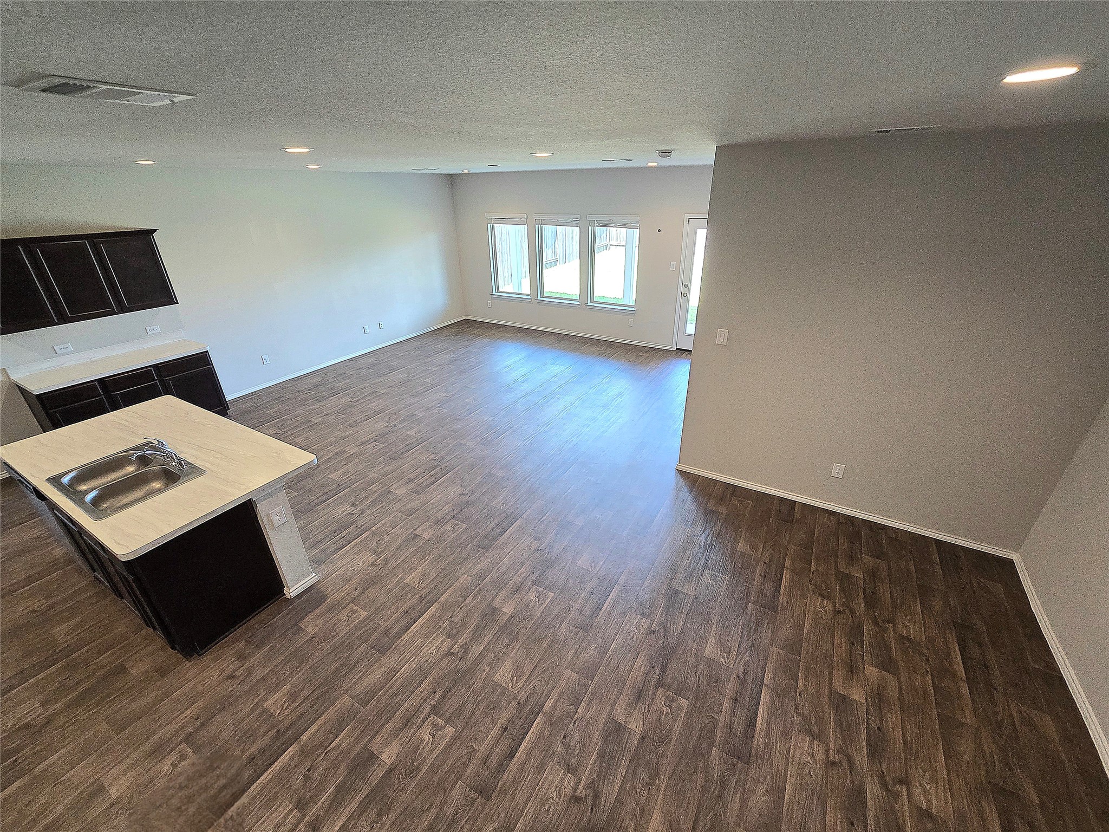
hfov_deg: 106.2
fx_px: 416
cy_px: 416
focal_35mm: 13
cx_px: 554
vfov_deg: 89.9
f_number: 2.2
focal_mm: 2.2
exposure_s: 1/60.2
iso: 200
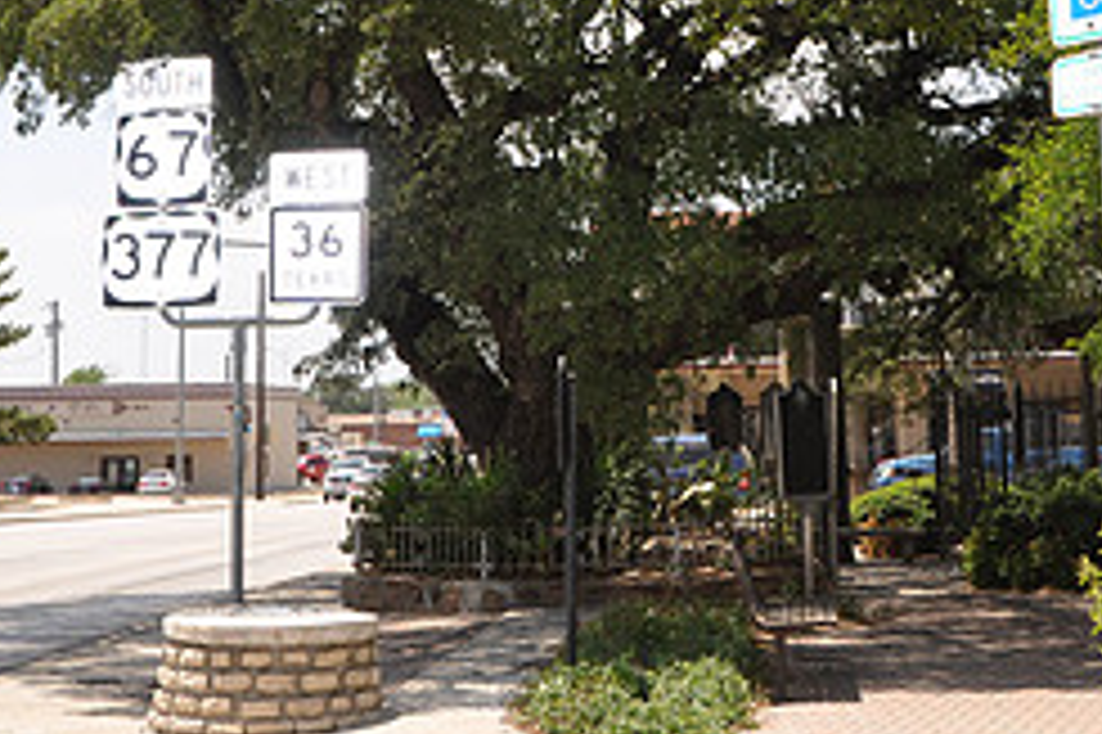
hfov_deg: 26.0
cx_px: 621
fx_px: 2386
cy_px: -97
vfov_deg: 16.9
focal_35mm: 78
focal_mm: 22
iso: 200
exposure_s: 1/200
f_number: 8
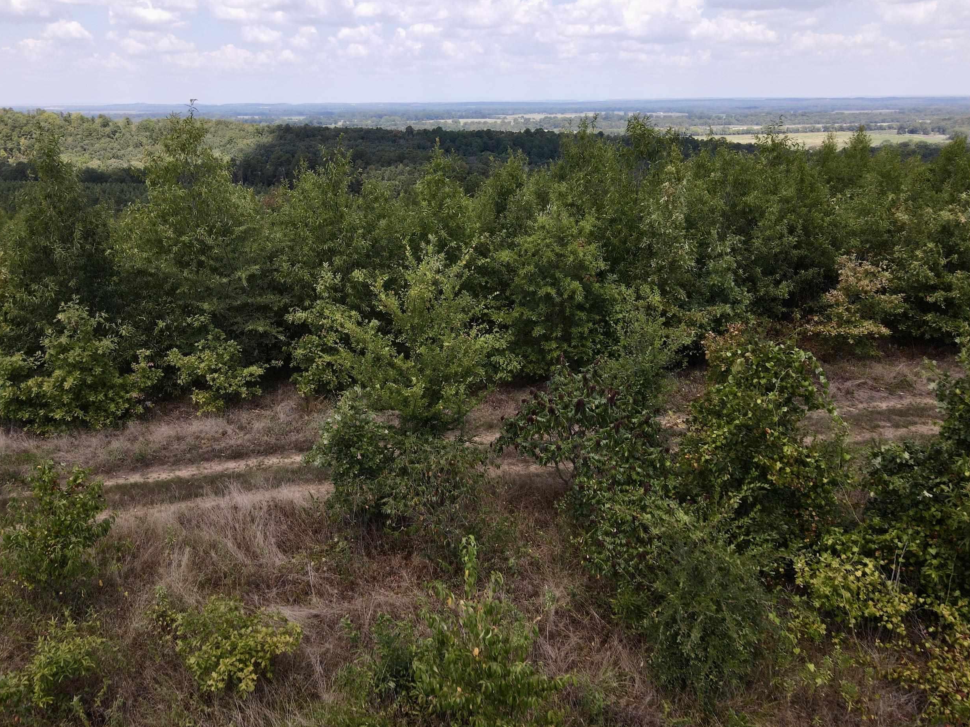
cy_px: 365
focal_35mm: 25
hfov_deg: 69.4
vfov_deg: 54.9
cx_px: 470
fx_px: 700
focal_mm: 4.5
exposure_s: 1/15
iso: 270
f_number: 2.8
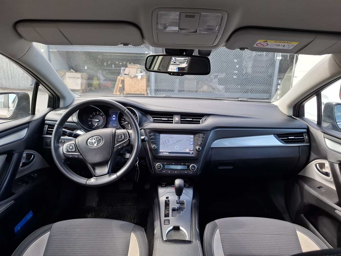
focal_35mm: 23
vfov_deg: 58.9
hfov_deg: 73.9
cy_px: 128
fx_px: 227
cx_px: 170
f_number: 1.8
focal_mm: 5.54
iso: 50
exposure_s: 1/112
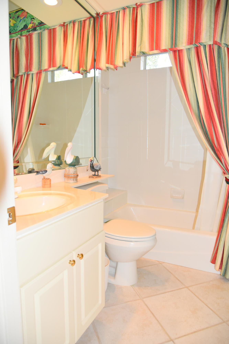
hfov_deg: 53.1
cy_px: 172
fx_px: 229
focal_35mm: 24
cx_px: 114
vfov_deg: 73.7
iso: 800
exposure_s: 1/80
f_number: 4.5
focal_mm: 24
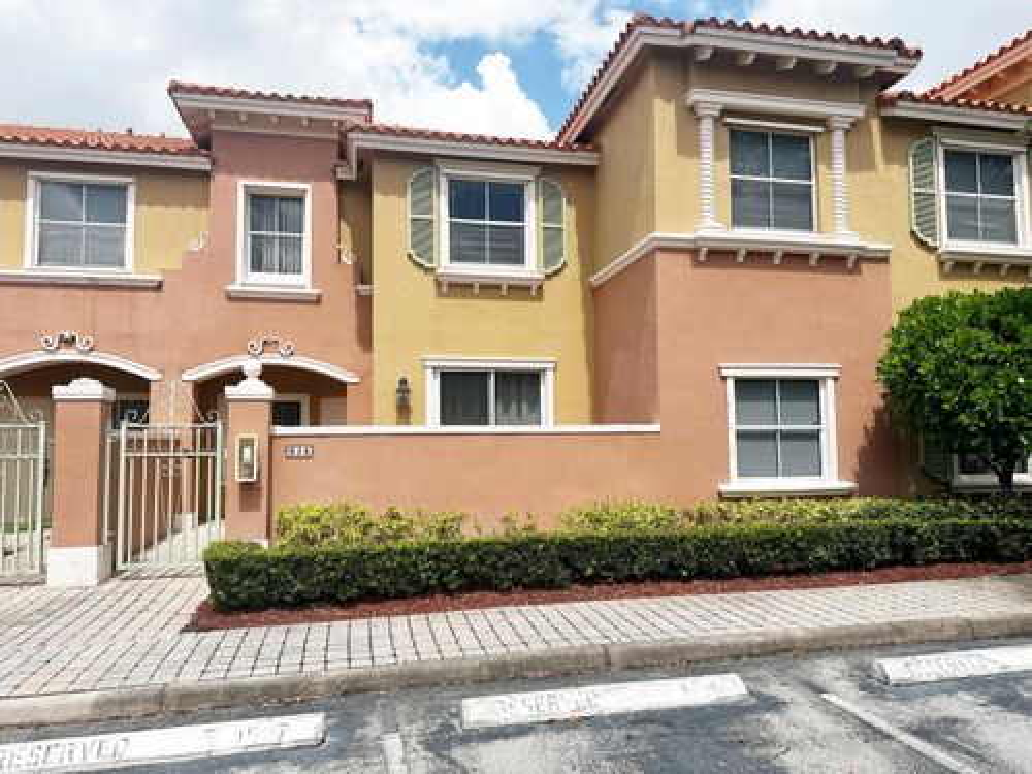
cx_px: 516
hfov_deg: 71.6
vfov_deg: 56.8
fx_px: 716
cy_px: 387
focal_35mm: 24
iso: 80
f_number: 1.78
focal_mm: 6.86
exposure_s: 1/5525
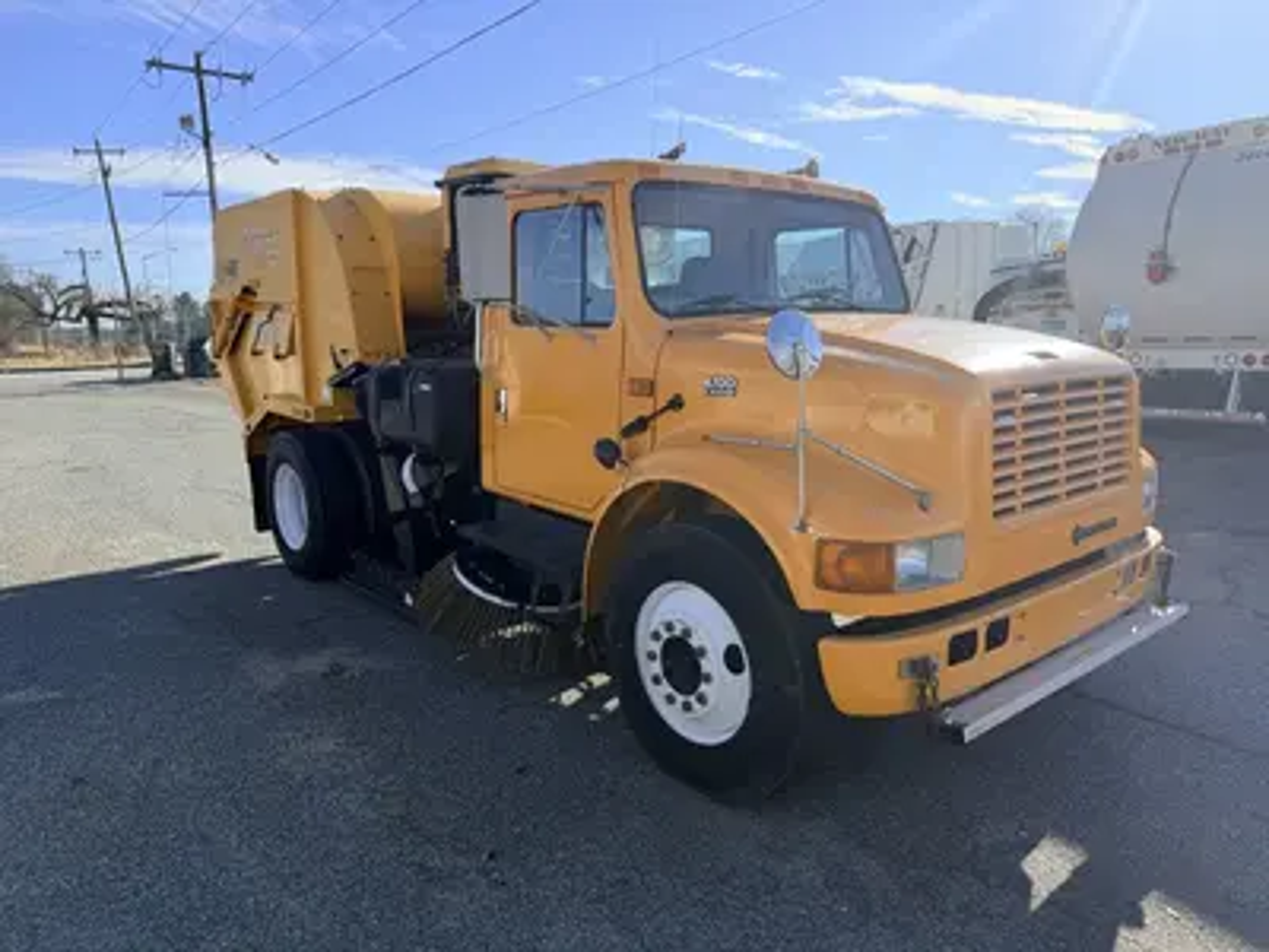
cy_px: 476
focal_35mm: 24
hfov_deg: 71.6
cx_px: 634
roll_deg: +1.0
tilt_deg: -10.3
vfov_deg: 56.8
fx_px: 880
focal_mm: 6.76
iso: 100
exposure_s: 1/4167
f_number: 1.78
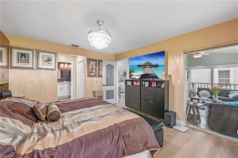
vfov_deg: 81.2
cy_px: 79
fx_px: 93
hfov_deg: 104.3
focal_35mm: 14
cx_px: 119
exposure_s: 1/10
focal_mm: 14
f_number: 8
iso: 400
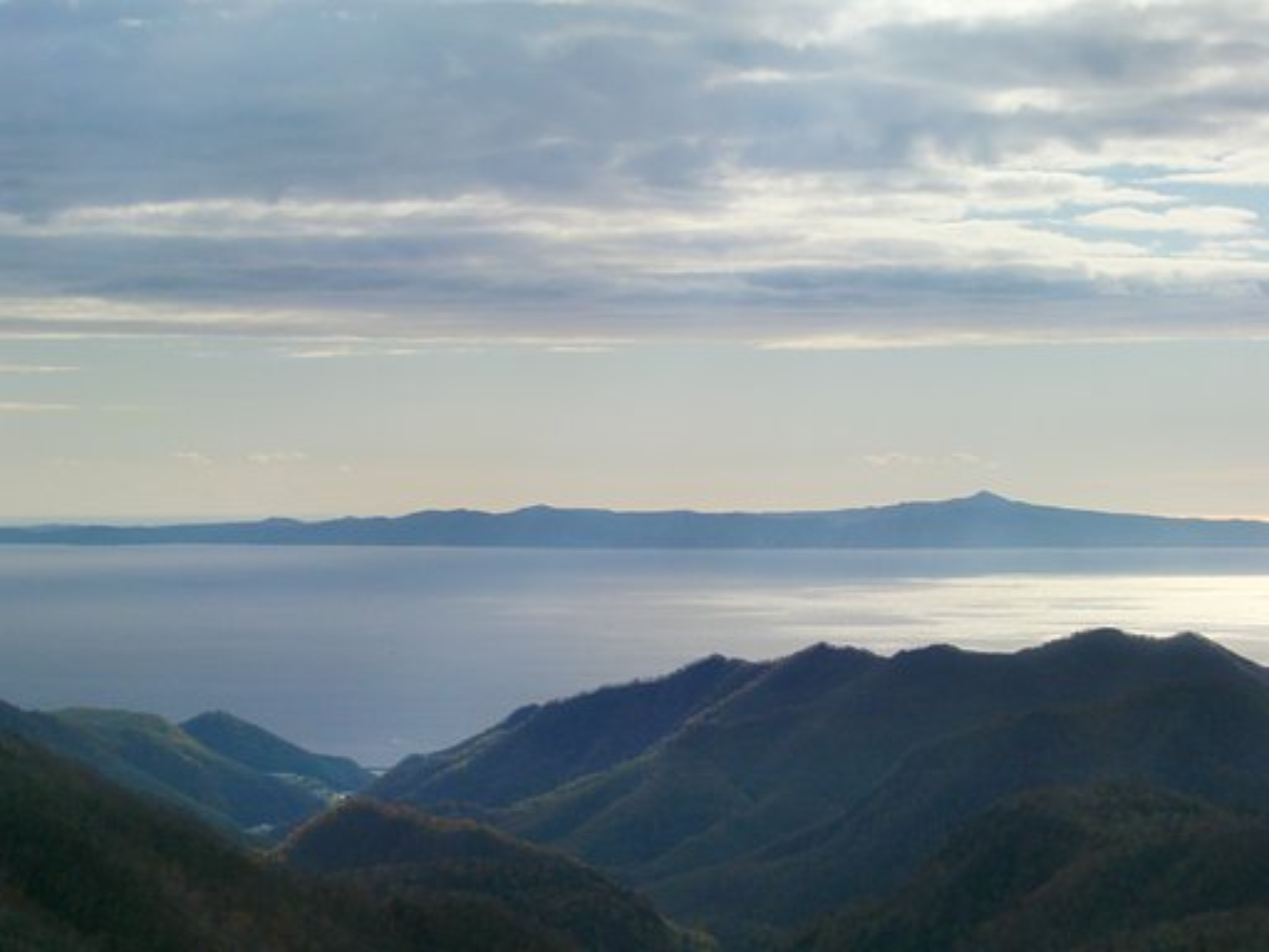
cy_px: 476
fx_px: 3409
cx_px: 634
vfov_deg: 15.9
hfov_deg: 21.1
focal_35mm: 93
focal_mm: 16.5
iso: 64
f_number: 13.7
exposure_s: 1/125
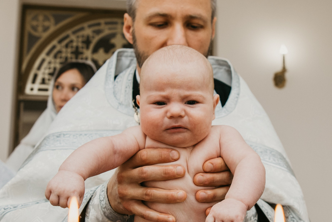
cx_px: 200
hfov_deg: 33.8
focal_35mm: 59
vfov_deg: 22.9
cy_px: 144
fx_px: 544
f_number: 4
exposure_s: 1/160
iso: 125
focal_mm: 24
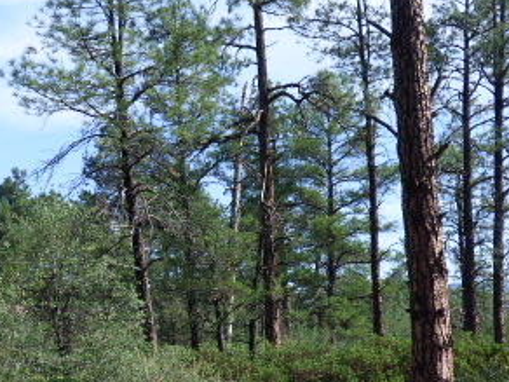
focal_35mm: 81
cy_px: 256
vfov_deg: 18.2
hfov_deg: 23.9
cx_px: 136
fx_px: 1191
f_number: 3.5
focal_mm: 6.47
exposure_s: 1/500
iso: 100
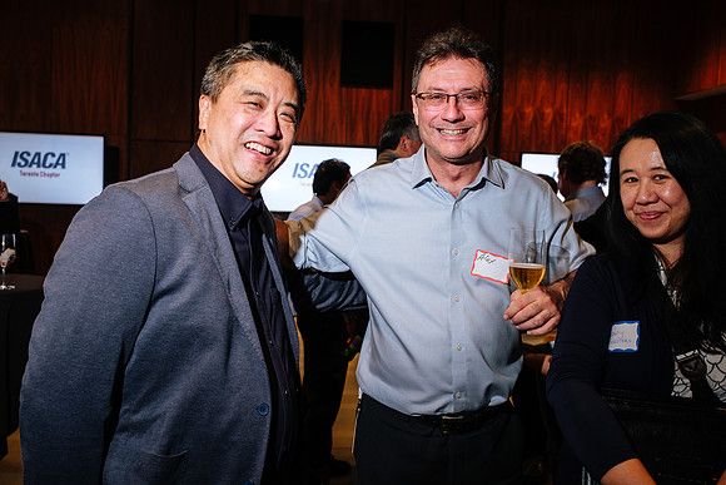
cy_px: 242
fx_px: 645
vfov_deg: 41.1
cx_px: 363
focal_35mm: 32
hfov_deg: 58.7
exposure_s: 1/60
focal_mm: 21.3
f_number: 4
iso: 320
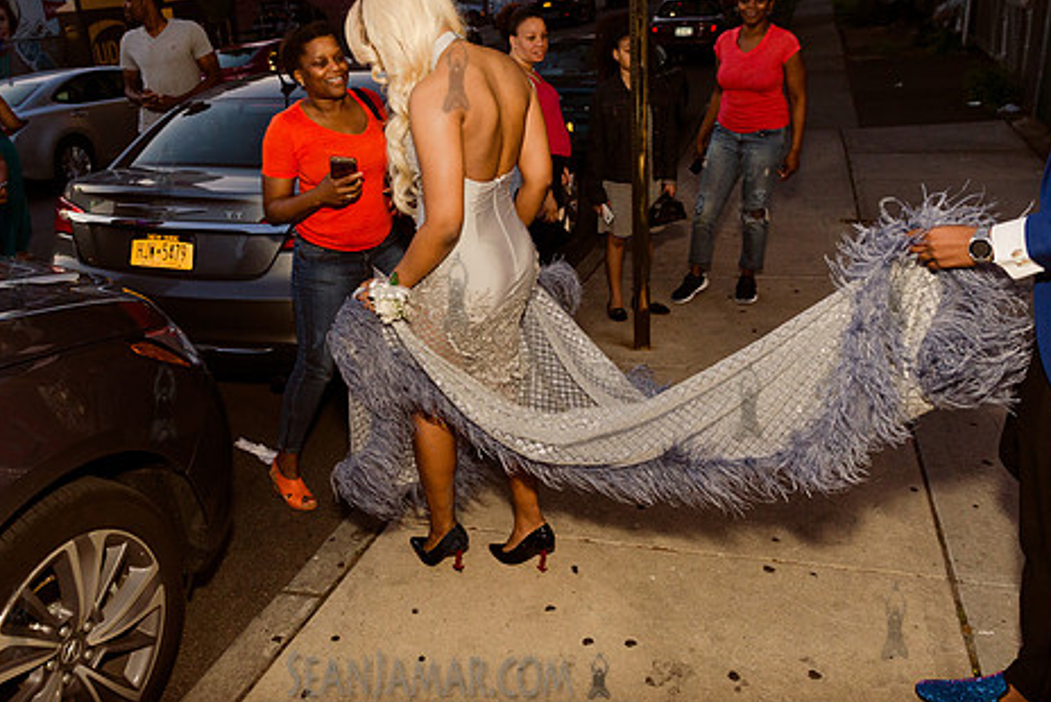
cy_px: 291
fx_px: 876
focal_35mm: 30
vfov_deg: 43.5
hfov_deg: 61.7
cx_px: 455
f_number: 4.5
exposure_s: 1/500
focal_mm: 24
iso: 1000
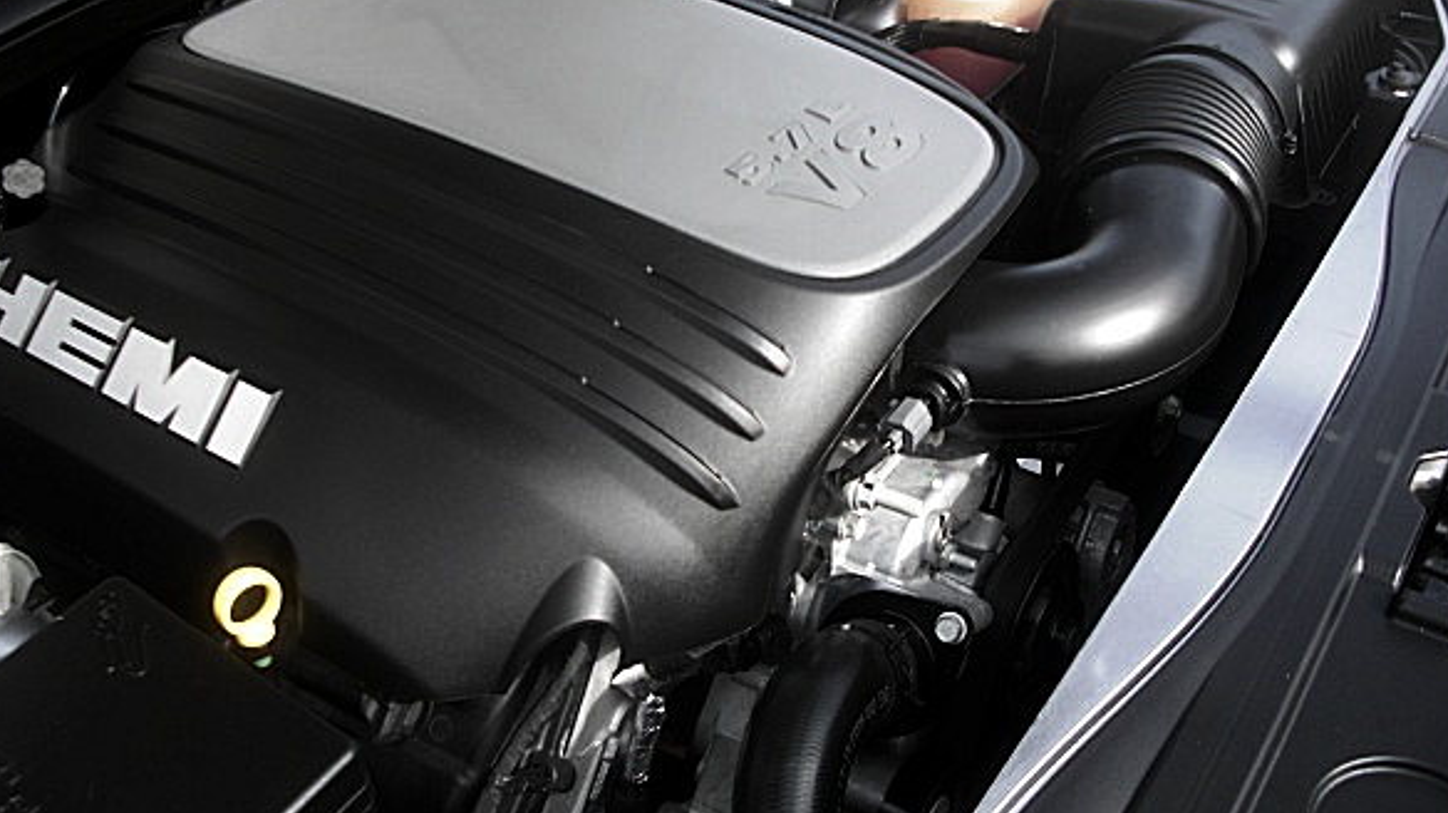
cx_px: 682
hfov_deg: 47.3
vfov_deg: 27.6
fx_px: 1650
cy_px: 345
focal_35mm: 43
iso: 50
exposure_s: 1/200
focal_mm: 6.3
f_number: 2.8
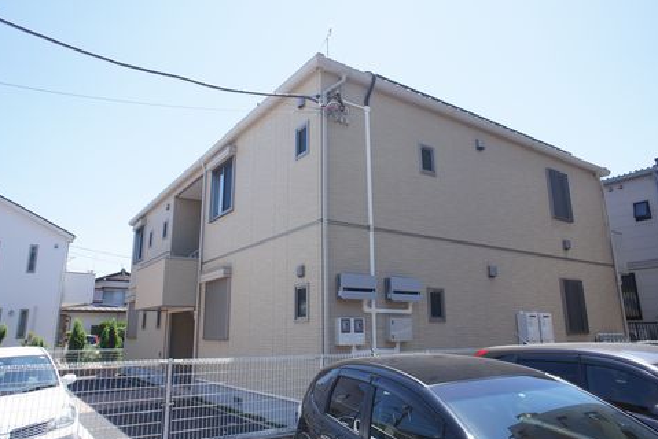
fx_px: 457
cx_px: 328
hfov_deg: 71.5
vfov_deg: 51.3
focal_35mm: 25
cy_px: 224
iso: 200
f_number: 7.1
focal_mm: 16
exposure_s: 1/200
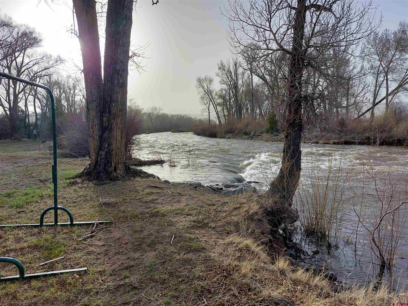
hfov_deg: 71.6
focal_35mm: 24
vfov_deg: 56.8
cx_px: 204
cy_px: 153
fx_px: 283
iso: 25
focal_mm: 5.23
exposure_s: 1/1006
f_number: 1.8
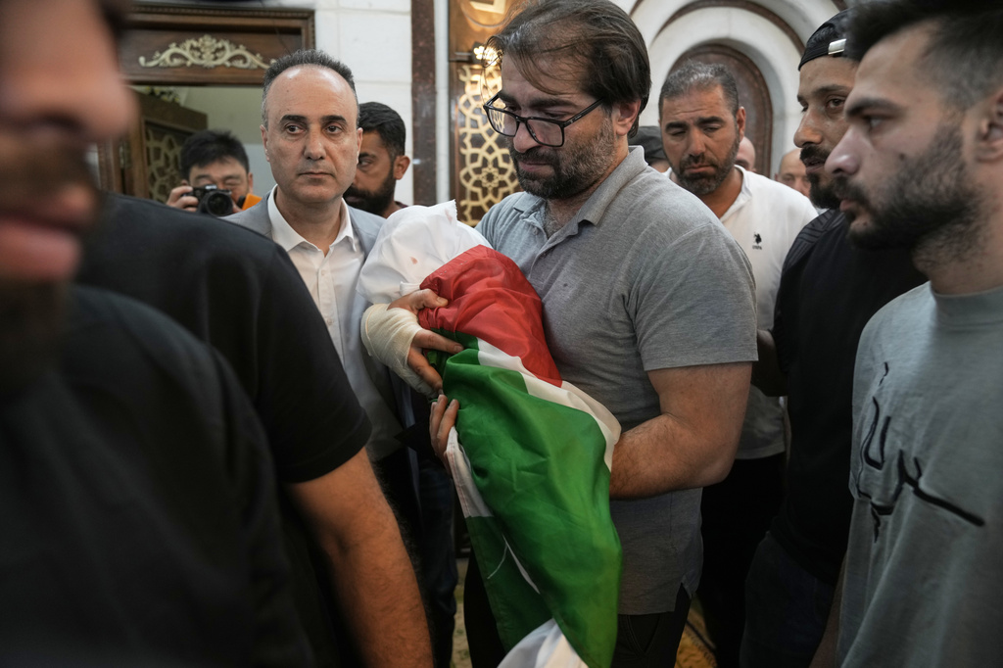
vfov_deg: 53.1
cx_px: 502
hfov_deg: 73.8
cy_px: 334
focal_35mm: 24
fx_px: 668
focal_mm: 24
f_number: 2.8
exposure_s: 1/250
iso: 1250
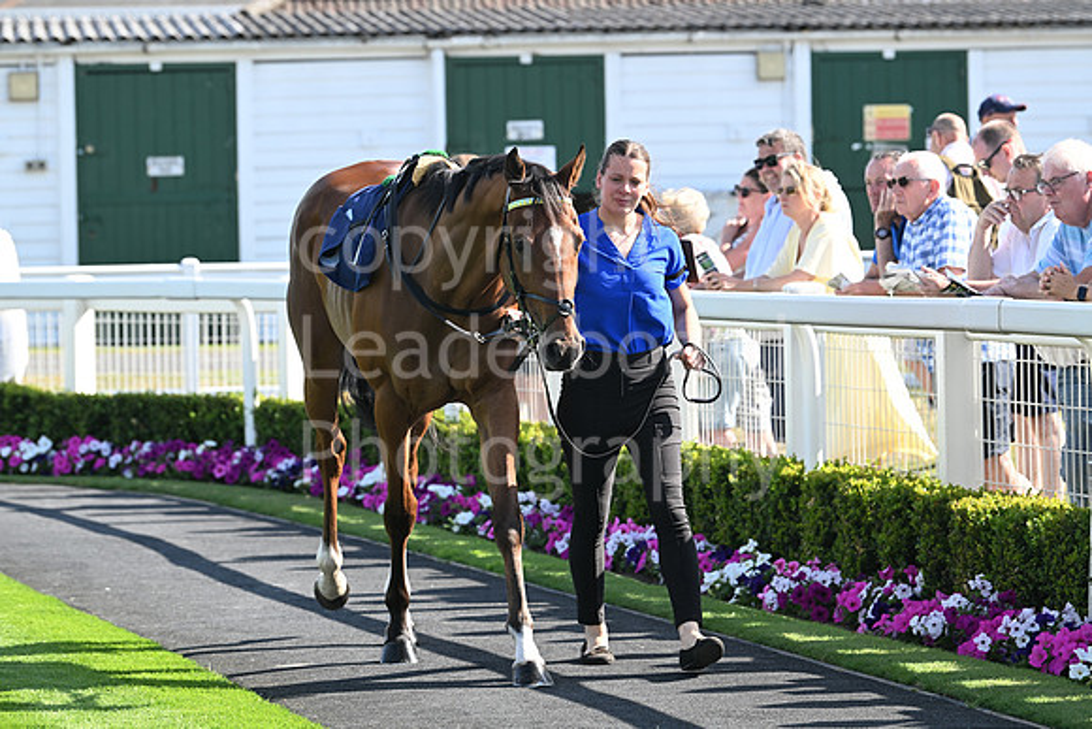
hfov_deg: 12.1
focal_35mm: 170
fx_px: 5158
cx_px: 546
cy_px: 364
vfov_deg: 8.1
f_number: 5.6
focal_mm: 170
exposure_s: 1/640
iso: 400
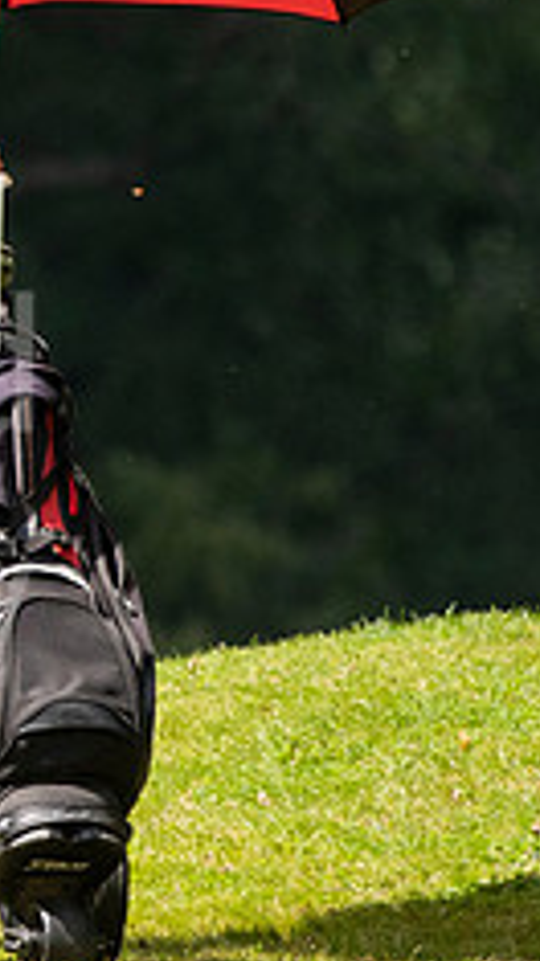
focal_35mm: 1476
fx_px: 37613
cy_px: 403
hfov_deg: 0.8
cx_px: -487
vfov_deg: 1.5
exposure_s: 1/1600
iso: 800
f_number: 5.6
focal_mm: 380
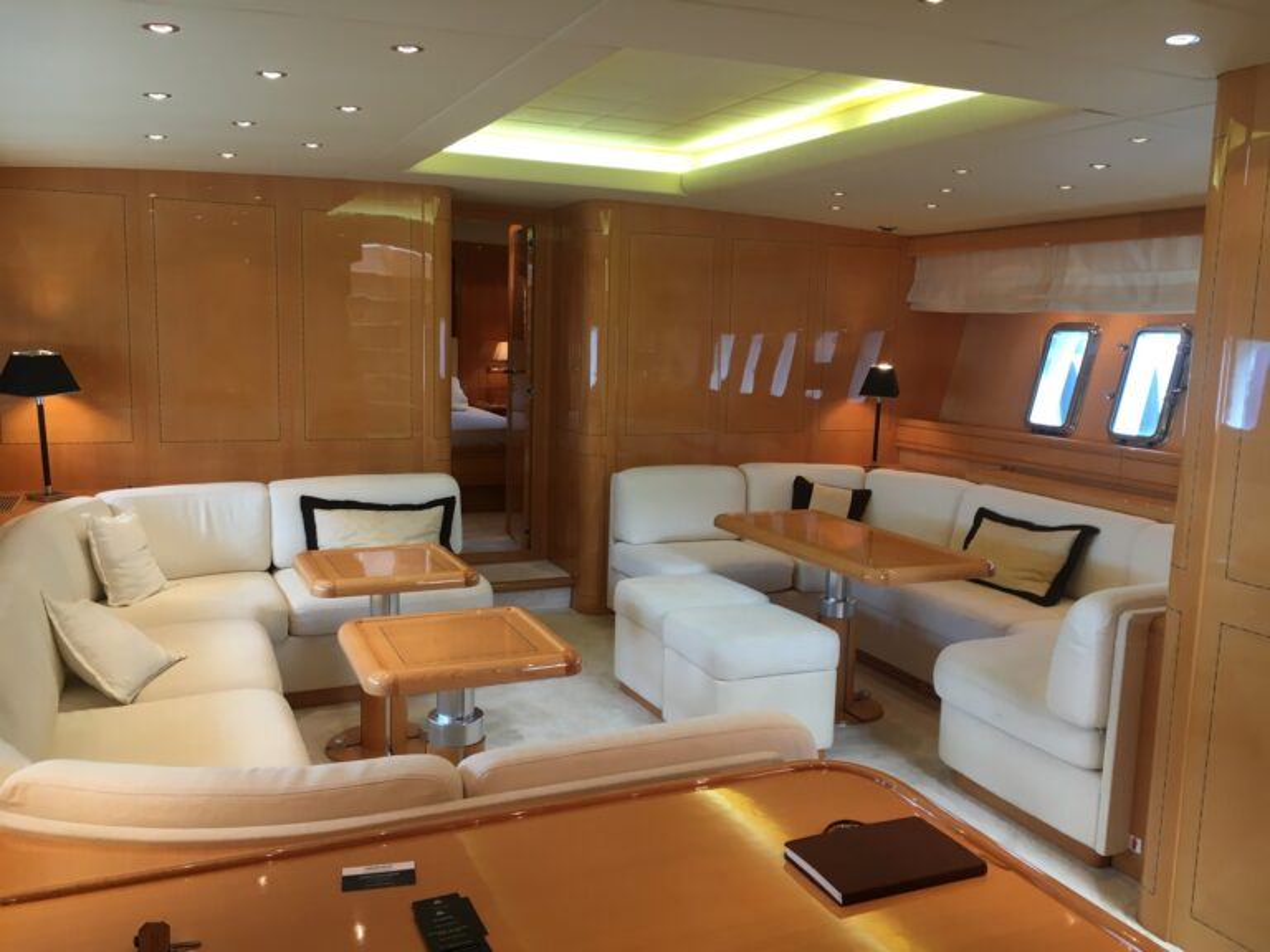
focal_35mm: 29
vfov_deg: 48.2
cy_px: 476
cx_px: 635
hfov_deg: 61.7
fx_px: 1064
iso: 64
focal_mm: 4.15
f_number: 2.2
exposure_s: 1/33
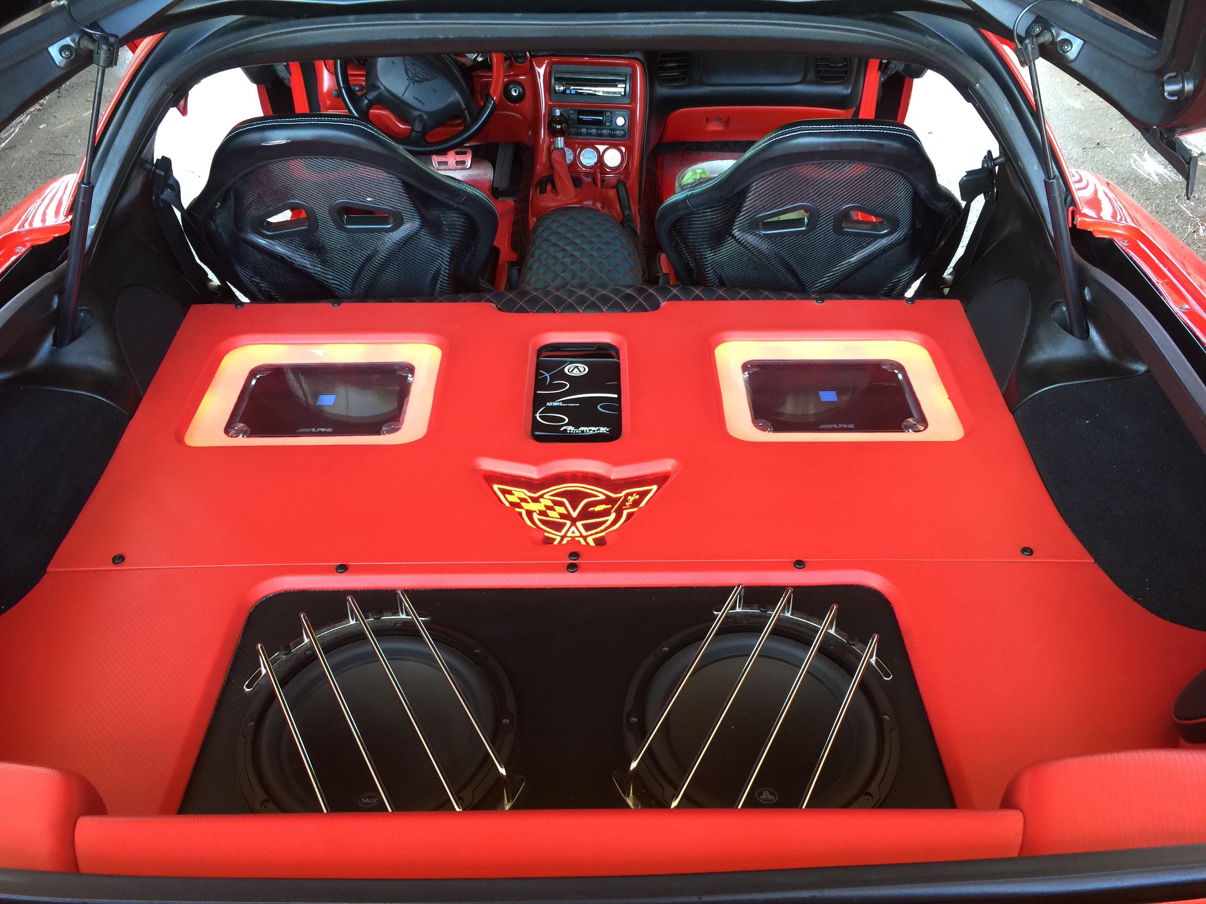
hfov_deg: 61.7
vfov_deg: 48.2
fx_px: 1010
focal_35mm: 29
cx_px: 603
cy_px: 452
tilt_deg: -36.5
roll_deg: +0.1
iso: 32
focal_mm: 4.15
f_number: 2.2
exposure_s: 1/15
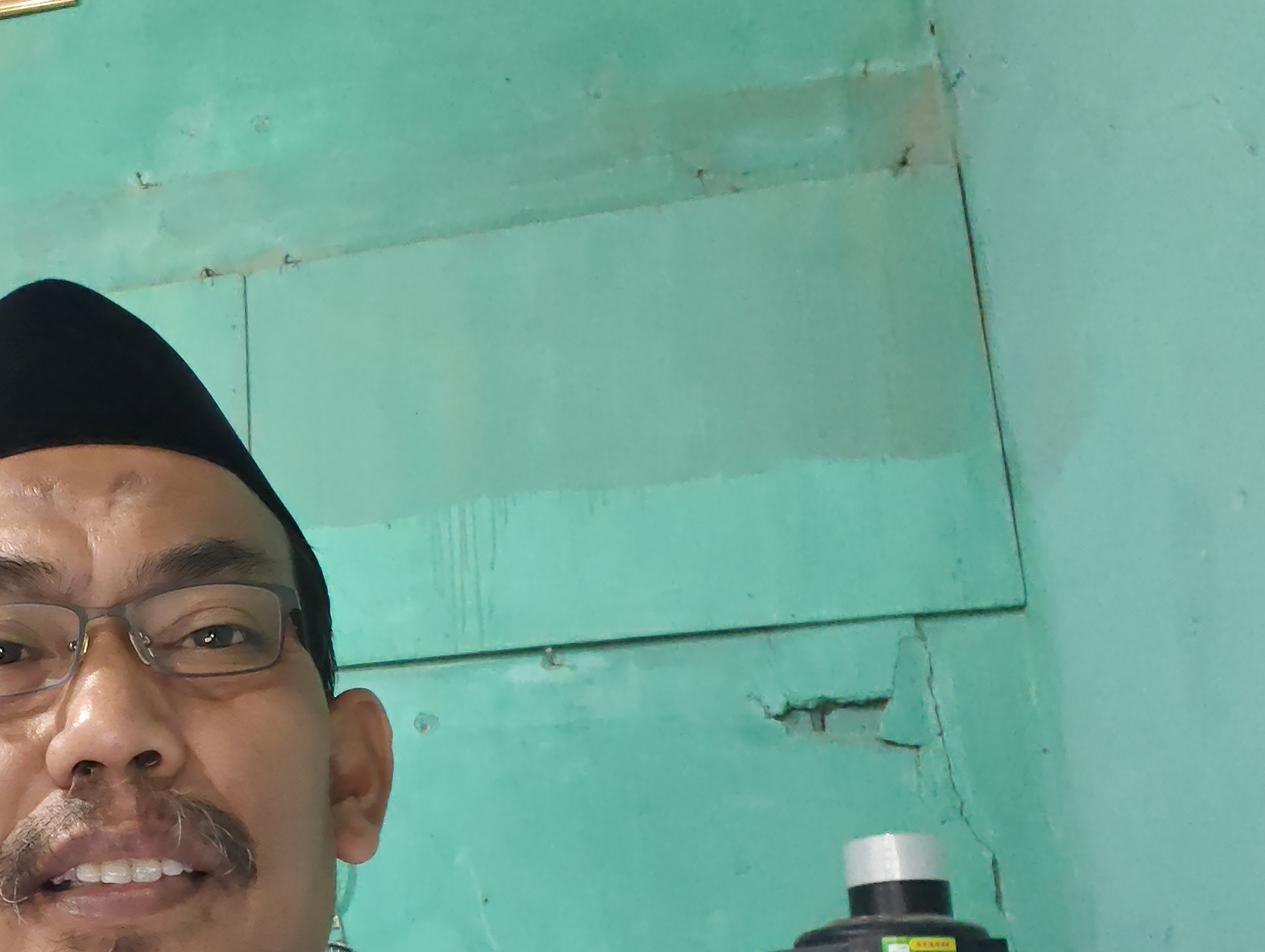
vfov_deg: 32.9
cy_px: 836
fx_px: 1537
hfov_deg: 41.1
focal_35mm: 42
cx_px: 117
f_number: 16
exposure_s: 1/25
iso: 2116
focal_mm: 3.09
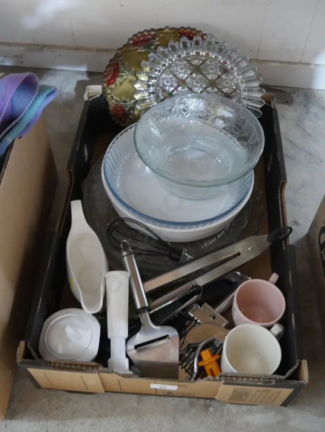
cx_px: 162
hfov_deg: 37.8
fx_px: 475
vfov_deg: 49.0
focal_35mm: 38
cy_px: 216
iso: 3200
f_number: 4.1
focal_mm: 19
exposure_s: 1/15
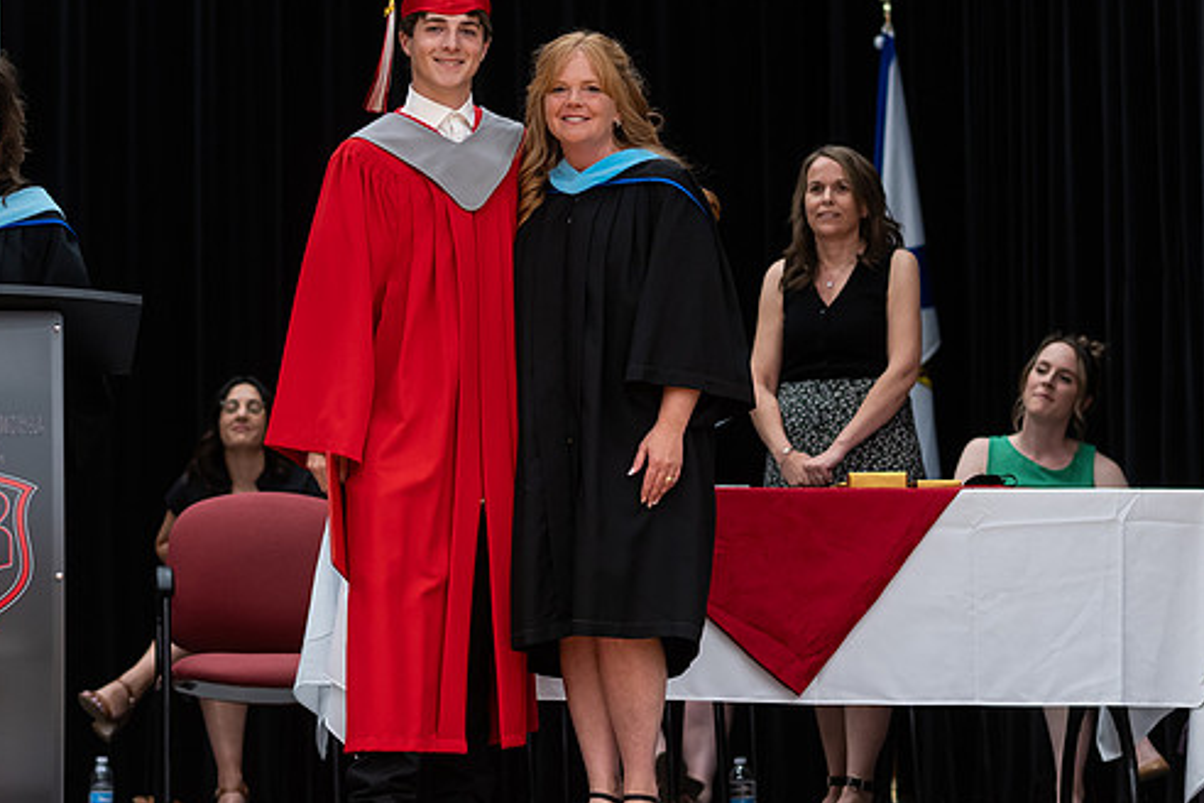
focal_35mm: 133
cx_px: 499
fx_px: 4448
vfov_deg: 10.3
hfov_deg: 15.4
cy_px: 431
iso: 1000
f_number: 2.8
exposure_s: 1/200
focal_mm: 85
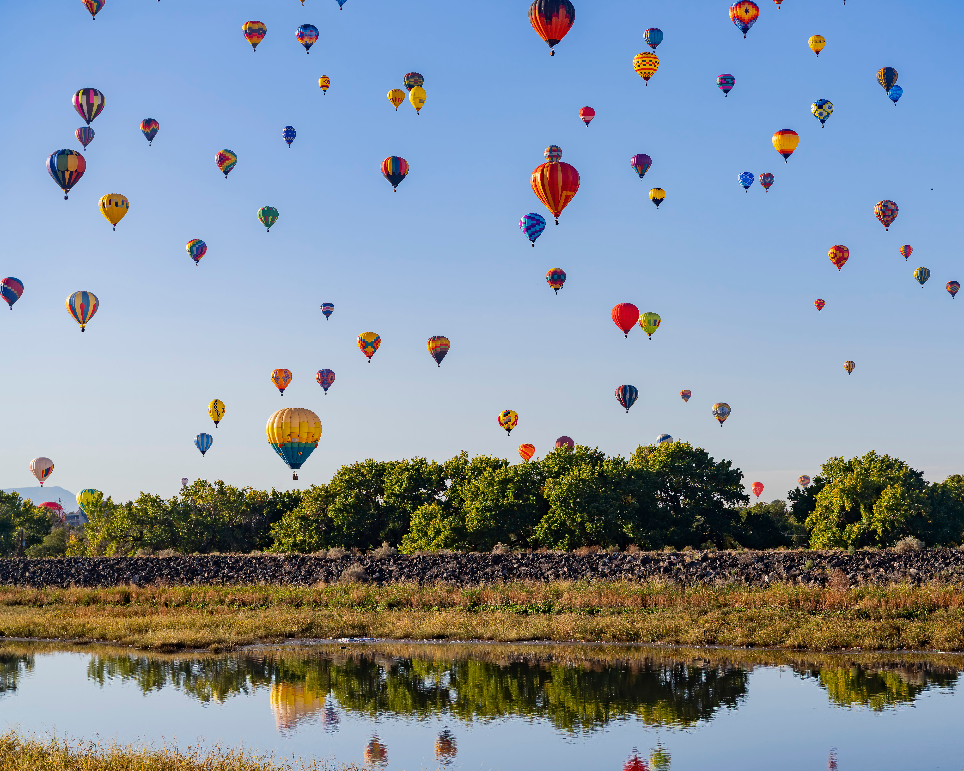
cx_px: 555
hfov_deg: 22.5
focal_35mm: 85
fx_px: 2425
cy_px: 387
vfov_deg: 18.1
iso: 200
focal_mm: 75
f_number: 5.6
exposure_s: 1/500
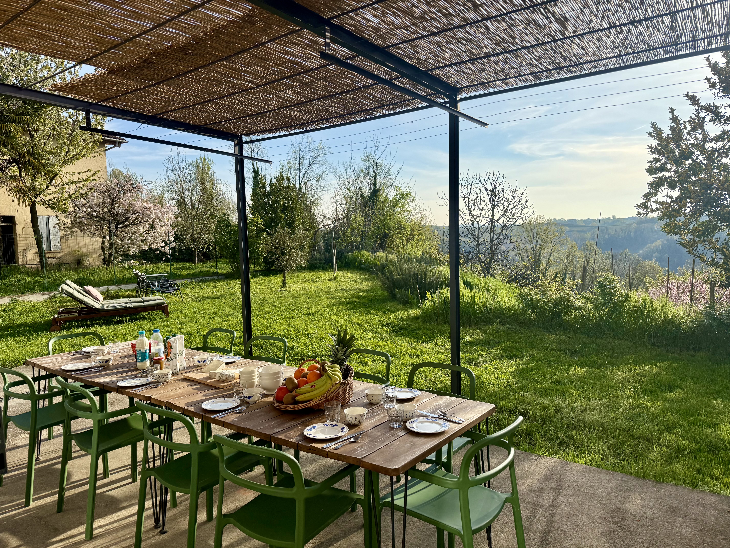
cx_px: 365
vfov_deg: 56.8
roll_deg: +1.8
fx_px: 506
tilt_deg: -4.7
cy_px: 274
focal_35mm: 24
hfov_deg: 71.6
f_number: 1.78
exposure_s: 1/4167
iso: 100
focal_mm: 6.76
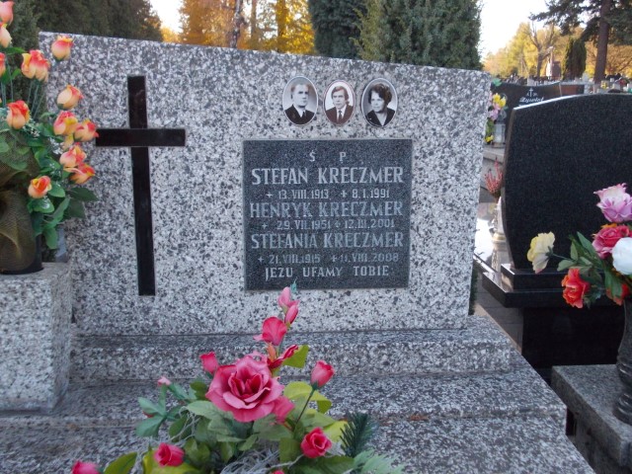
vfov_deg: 37.7
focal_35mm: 38
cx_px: 316
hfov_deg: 49.0
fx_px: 694
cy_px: 237
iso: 200
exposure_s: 1/250
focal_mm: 5.3
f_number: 3.1
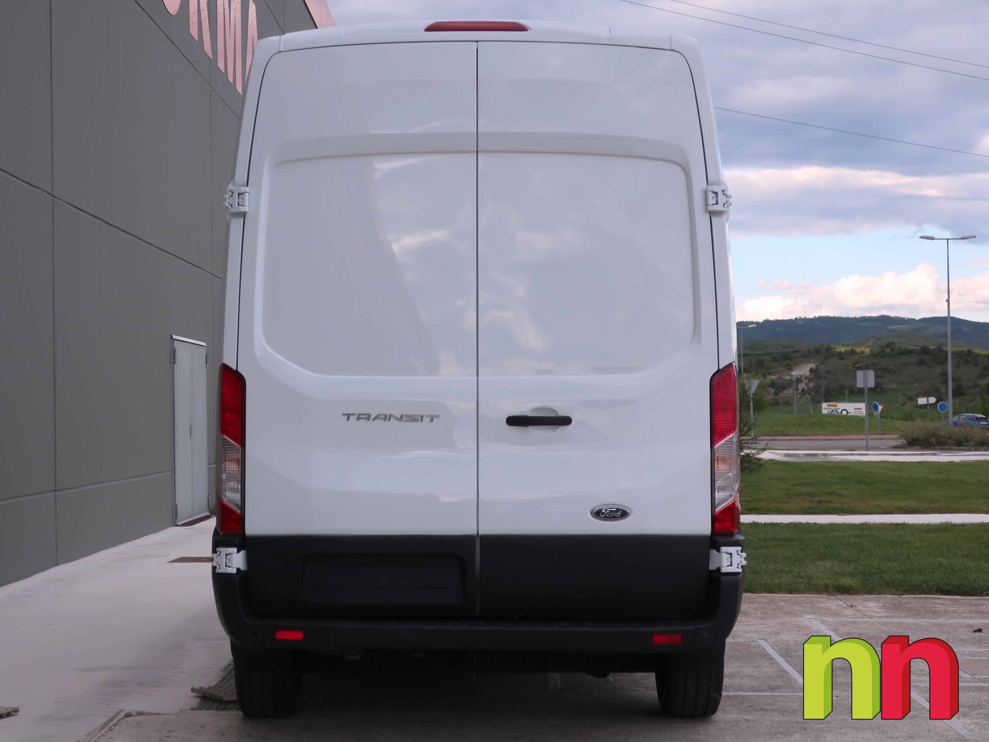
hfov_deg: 67.3
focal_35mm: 26
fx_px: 743
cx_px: 477
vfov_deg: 53.1
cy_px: 365
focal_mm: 6.86
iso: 80
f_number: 1.8
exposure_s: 1/3200
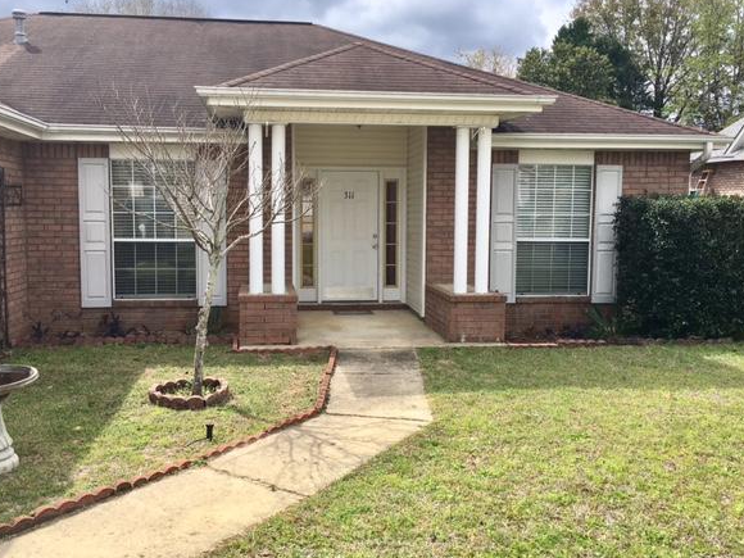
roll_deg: -1.3
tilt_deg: -4.3
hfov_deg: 56.8
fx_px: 688
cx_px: 350
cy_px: 271
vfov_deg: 44.2
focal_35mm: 32
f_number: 2.2
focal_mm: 4.15
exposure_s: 1/927
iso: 25
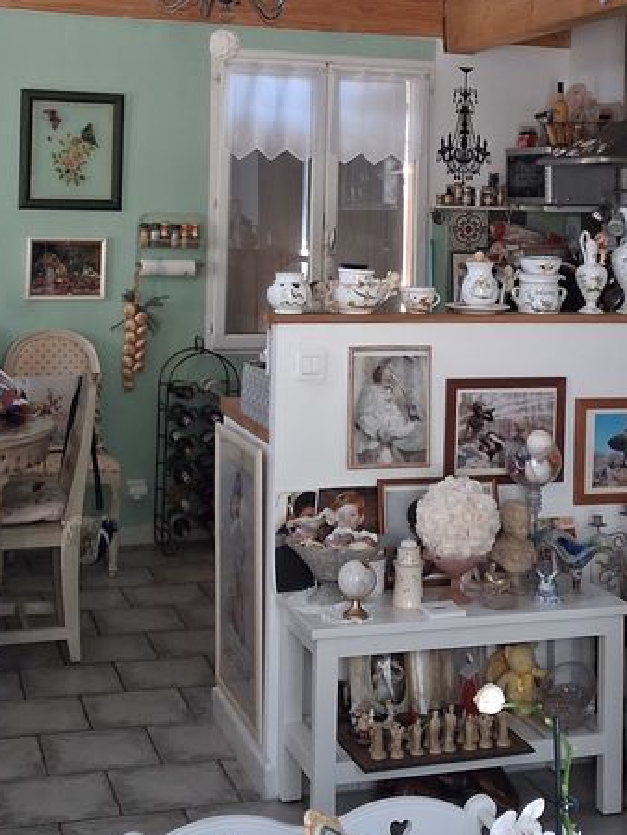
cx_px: 404
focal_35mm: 60
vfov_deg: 31.4
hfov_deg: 24.3
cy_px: 173
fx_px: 1448
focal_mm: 4
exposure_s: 1/50
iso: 500
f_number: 1.8
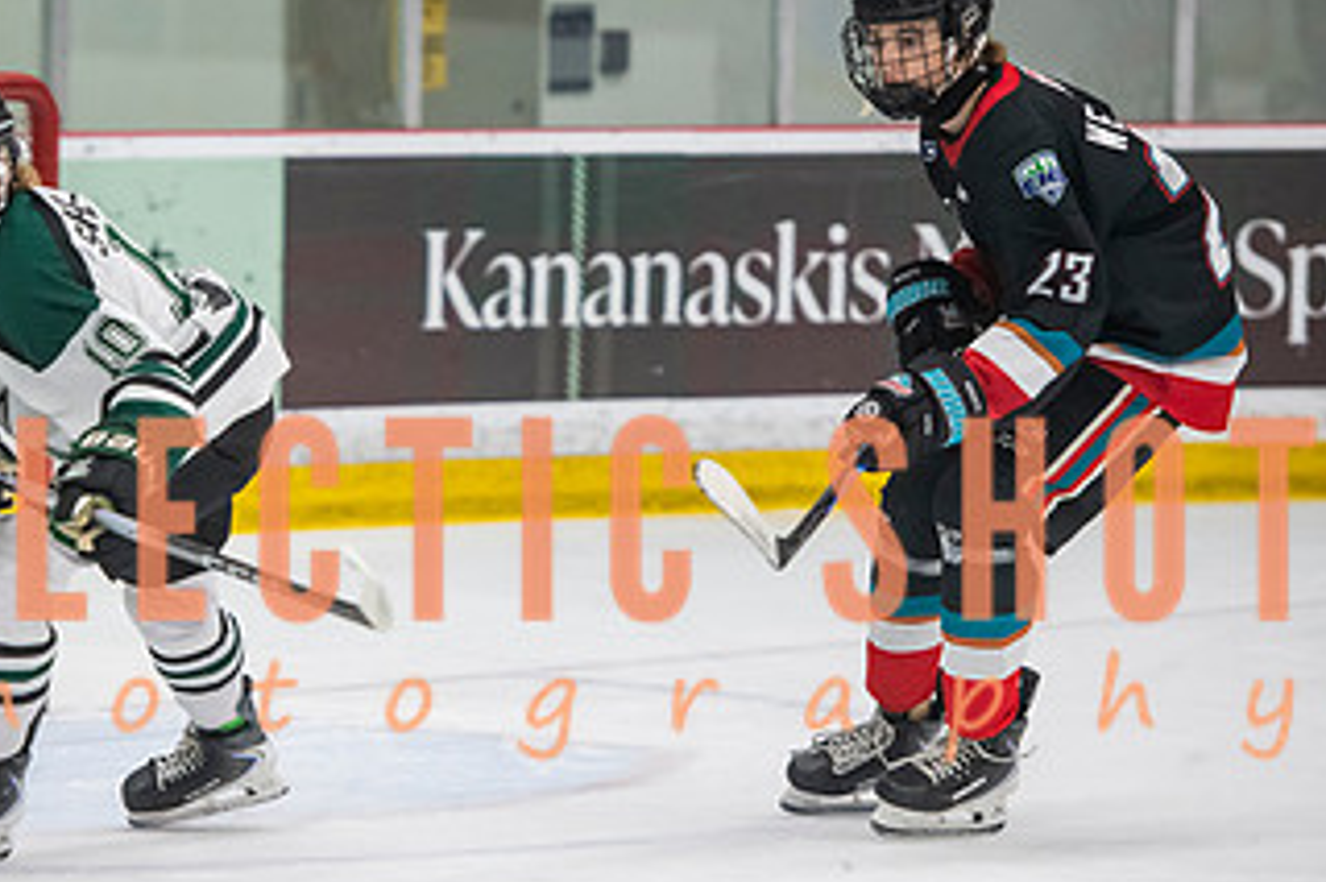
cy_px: 520
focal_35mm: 272
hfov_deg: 7.6
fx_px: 10013
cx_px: 273
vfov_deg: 5.0
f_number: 3.2
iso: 2000
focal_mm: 150
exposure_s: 1/640
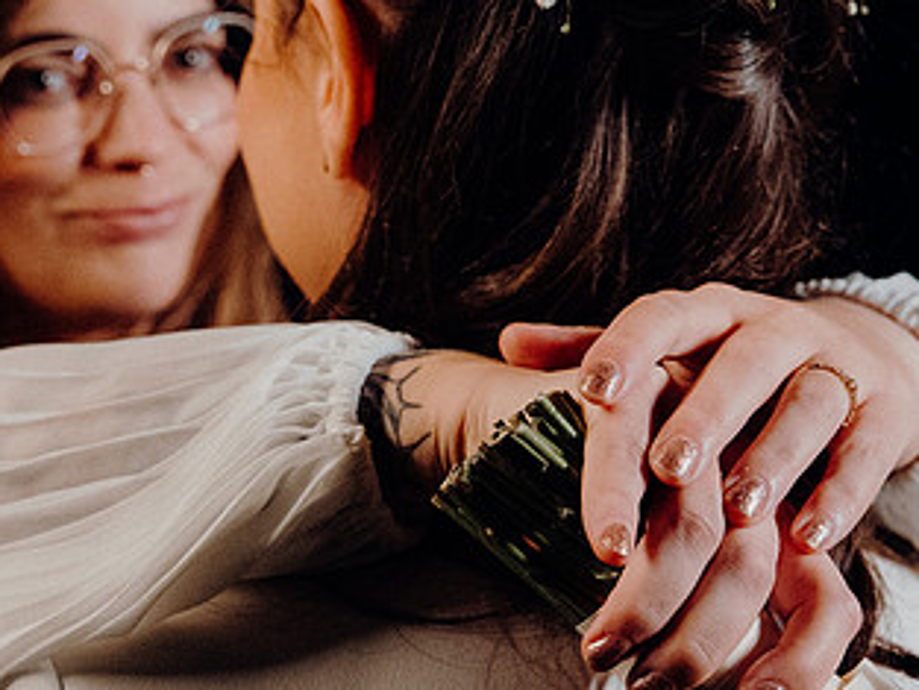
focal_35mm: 98
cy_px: 348
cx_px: 255
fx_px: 2603
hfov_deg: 19.9
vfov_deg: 15.1
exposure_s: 1/160
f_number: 3.5
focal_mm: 37
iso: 4000
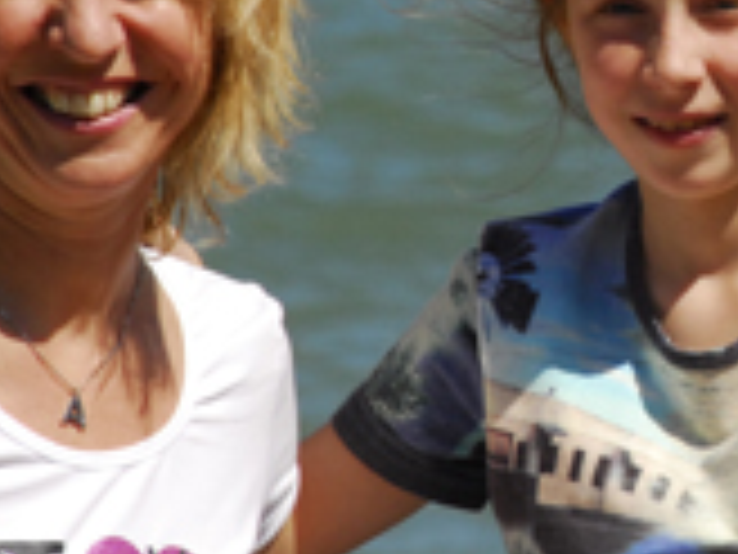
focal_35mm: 881
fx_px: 18783
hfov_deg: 2.2
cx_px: 850
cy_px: 83
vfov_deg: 1.7
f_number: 14
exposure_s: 1/750
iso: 500
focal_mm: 200
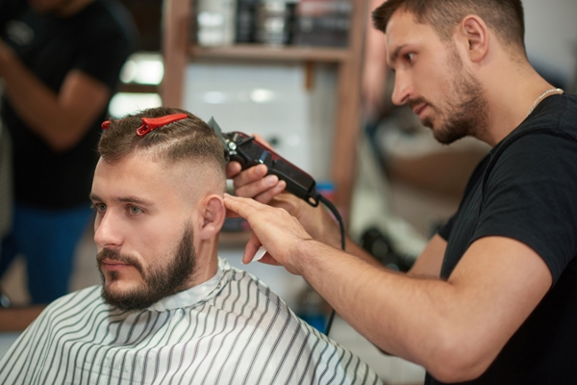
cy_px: 192
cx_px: 288
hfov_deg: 23.9
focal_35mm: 85
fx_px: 1362
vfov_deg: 16.1
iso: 400
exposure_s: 1/250
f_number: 2.2
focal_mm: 85
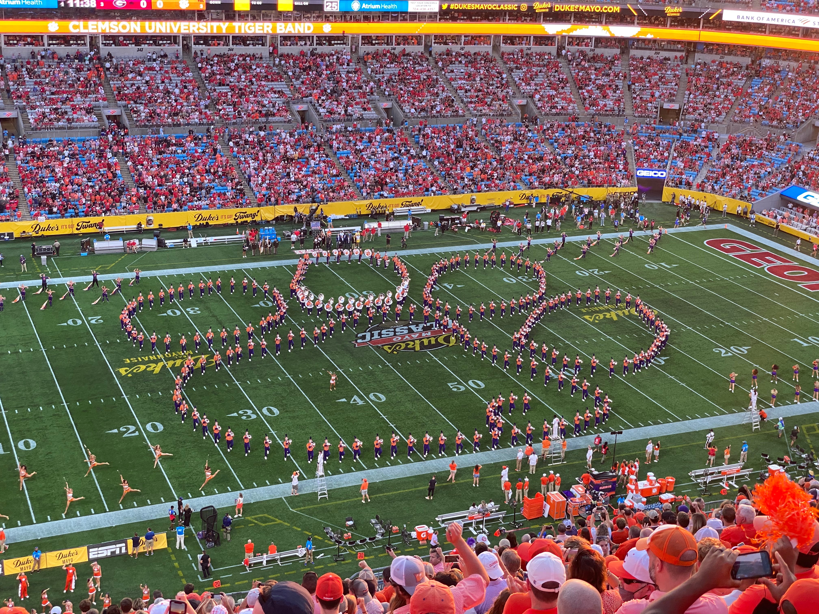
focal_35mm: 52
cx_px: 410
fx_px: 1230
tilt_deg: -18.7
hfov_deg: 36.8
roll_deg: -2.4
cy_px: 307
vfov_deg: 28.0
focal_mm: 6
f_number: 2
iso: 64
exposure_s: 1/121
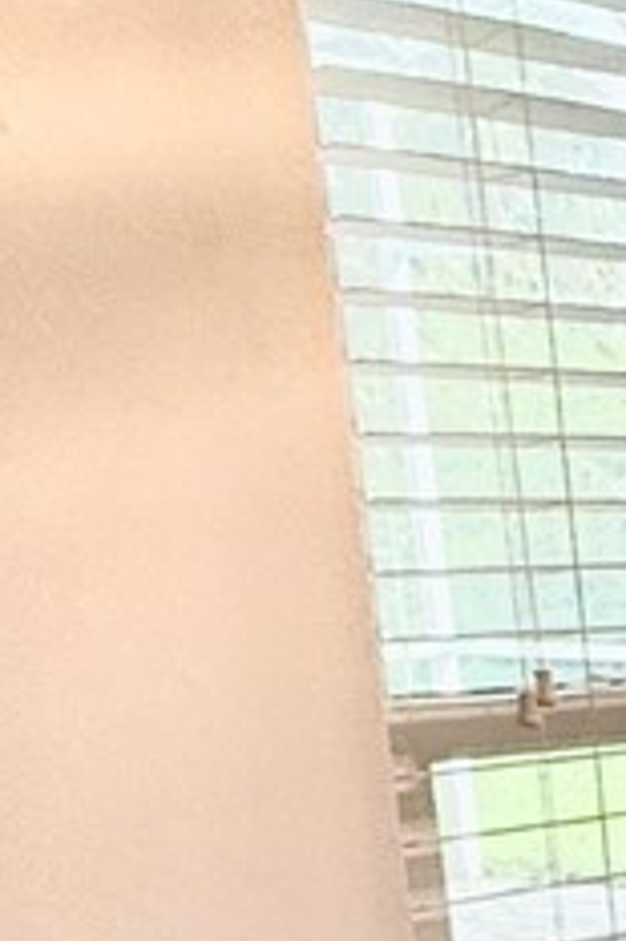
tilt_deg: -10.5
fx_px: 2612
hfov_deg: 9.7
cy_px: 1018
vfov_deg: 19.6
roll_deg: +0.0
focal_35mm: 100
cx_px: 1991
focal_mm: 2.22
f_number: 2.2
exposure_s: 1/120
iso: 125
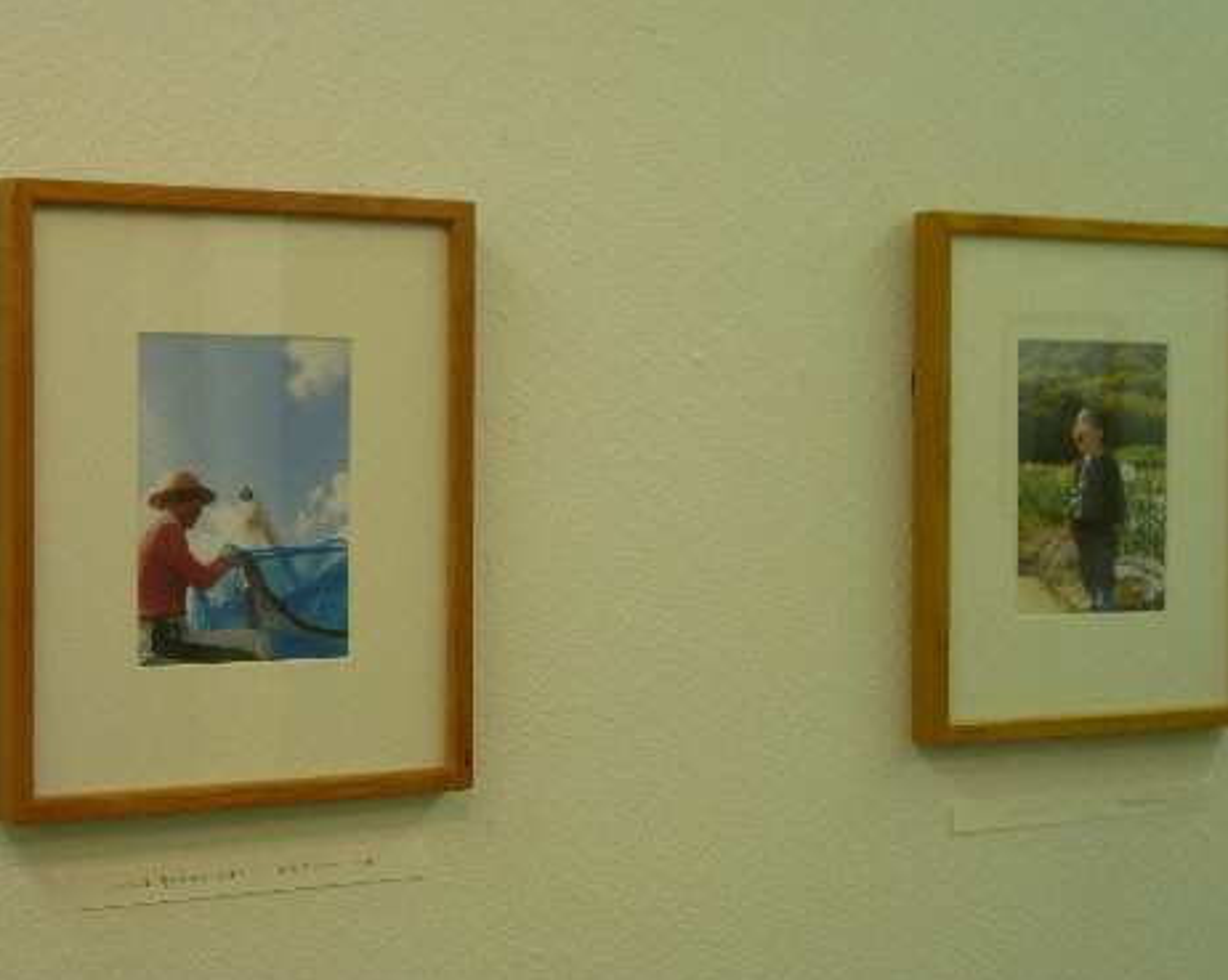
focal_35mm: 74
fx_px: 2688
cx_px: 619
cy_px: 490
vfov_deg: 20.7
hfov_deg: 25.7
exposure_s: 1/80
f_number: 4.2
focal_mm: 12.4
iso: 320
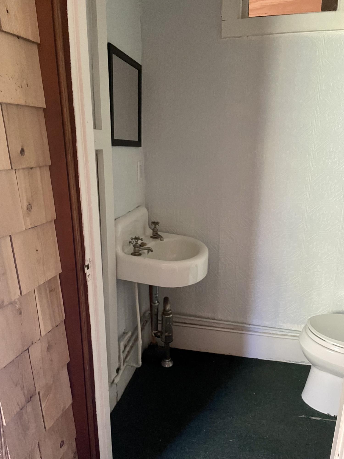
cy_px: 230
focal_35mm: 26
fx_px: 345
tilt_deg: -13.7
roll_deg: -0.8
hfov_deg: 53.1
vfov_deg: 67.3
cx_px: 172
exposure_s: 1/30
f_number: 1.6
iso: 640
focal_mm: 4.2
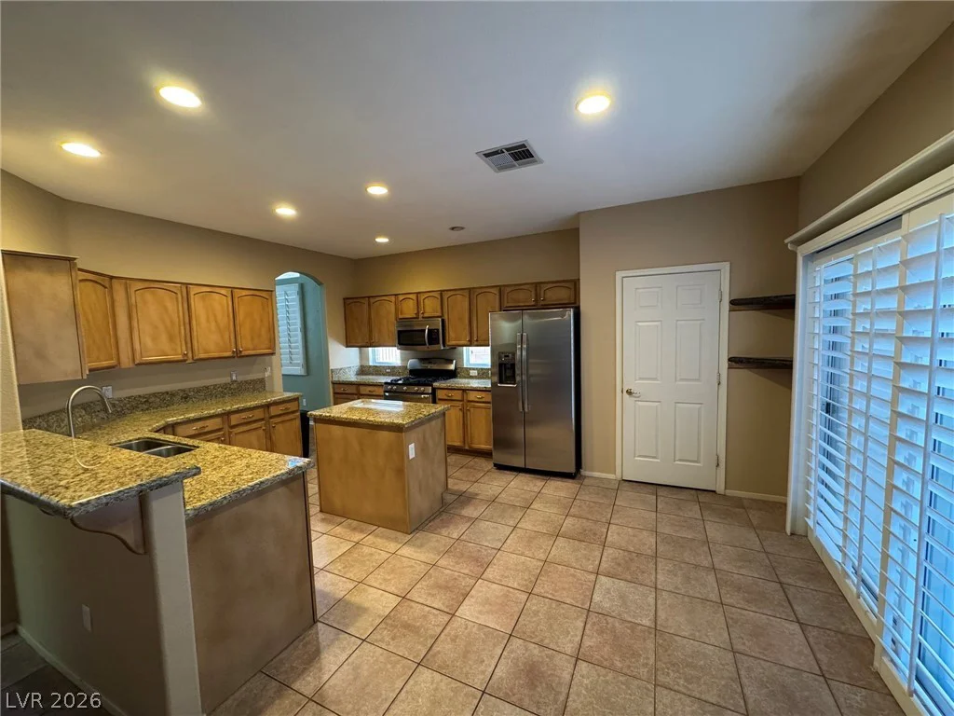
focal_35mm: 14
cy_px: 358
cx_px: 477
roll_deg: +1.9
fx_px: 386
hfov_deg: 102.1
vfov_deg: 85.7
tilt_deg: -4.8
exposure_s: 1/60
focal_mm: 2.22
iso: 400
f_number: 2.2
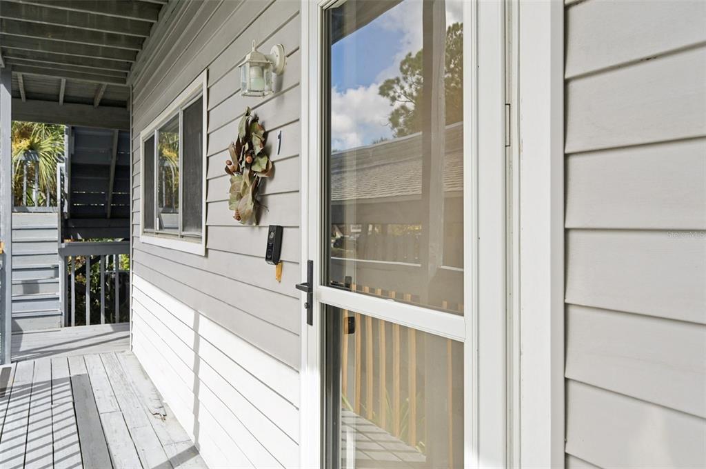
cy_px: 234
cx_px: 353
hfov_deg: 67.4
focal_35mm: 27
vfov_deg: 47.8
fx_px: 529
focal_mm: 27
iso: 400
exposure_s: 1/400
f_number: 8
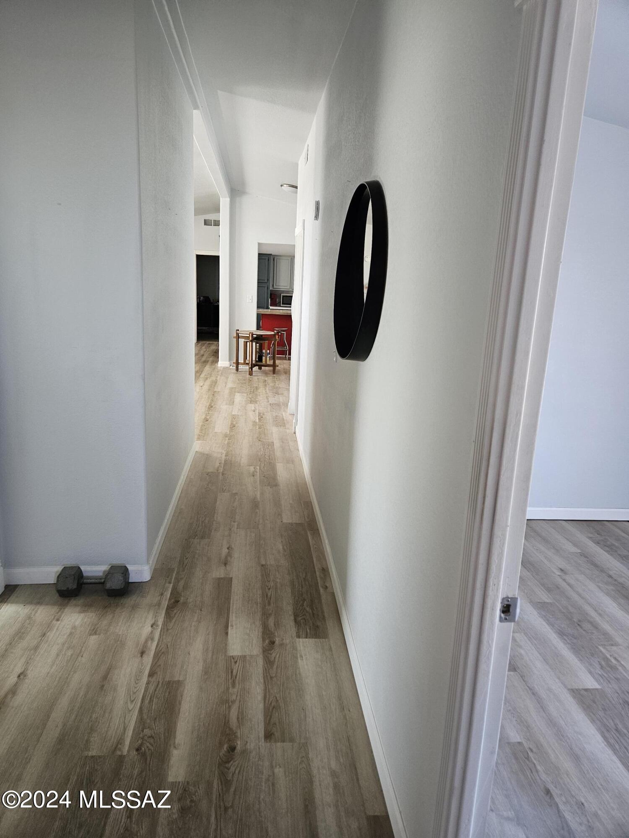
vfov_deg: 73.9
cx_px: 314
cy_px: 419
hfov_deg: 58.9
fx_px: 557
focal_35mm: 23
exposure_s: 1/120
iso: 320
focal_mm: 5.4
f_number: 1.8
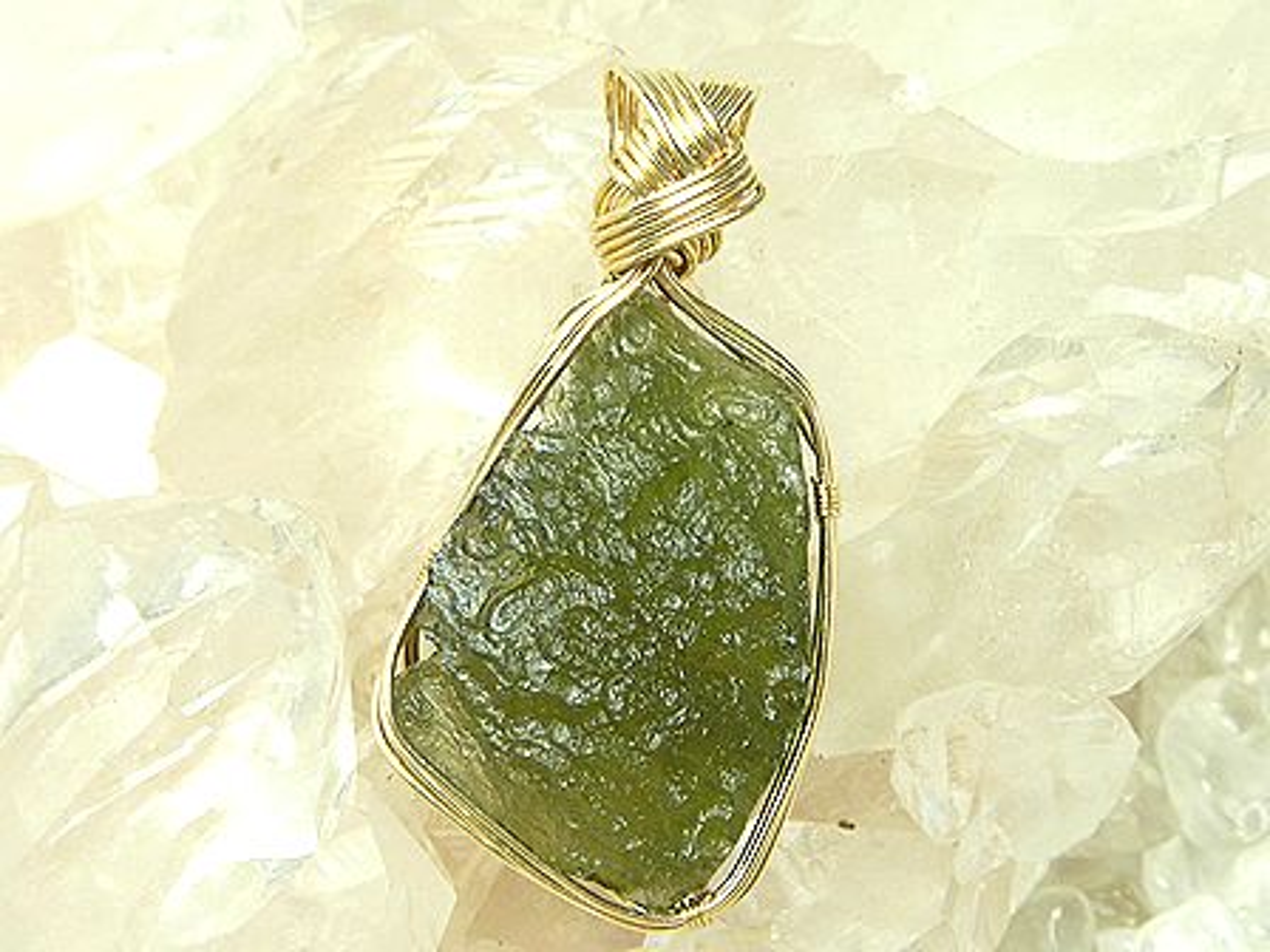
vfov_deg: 19.4
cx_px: 635
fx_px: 2788
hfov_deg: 25.7
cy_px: 476
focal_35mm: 76
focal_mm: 6.9
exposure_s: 1/30
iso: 125
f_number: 3.7
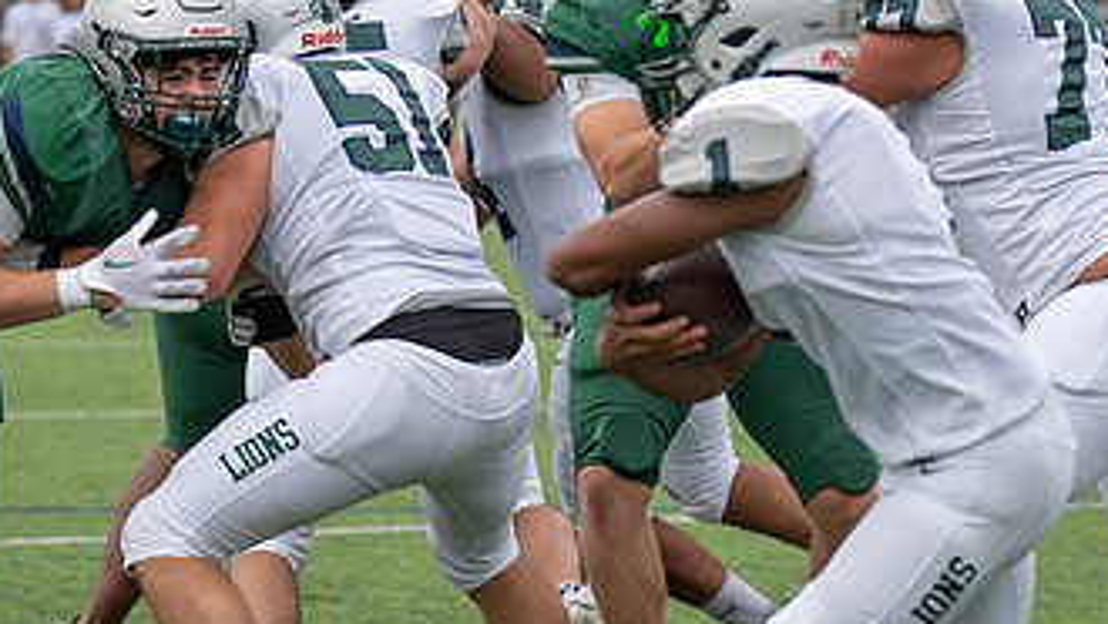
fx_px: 6966
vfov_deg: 5.1
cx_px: 690
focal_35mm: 237
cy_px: 391
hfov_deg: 9.1
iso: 250
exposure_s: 1/1250
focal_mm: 99
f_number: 2.8
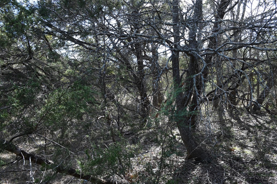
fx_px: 223
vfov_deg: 44.9
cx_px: 148
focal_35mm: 29
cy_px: 98
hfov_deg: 63.6
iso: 200
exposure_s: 1/160
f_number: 7.1
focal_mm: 18
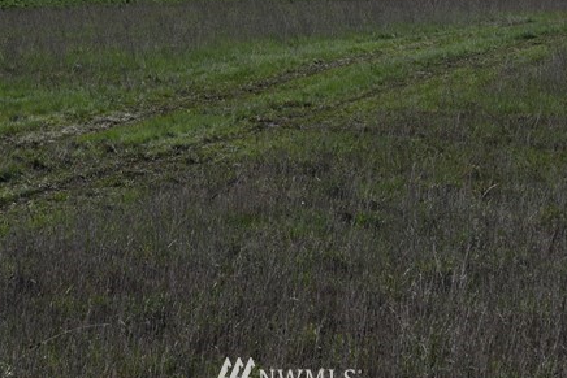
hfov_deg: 9.2
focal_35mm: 224
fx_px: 3529
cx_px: 289
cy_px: -48
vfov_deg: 6.1
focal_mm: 60
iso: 200
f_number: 10
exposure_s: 1/400
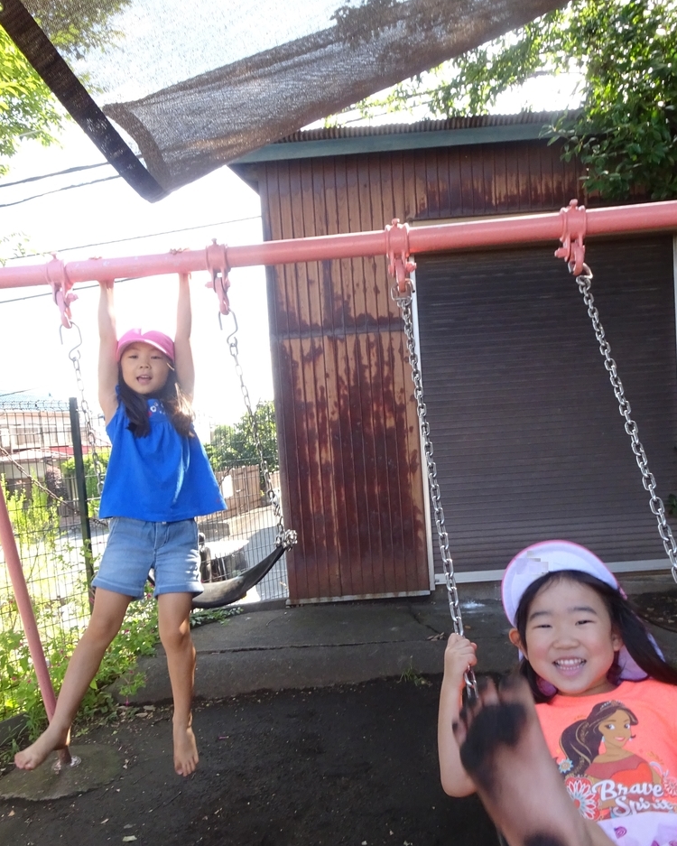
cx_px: 345
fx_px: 751
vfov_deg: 58.4
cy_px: 502
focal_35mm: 30
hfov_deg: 48.5
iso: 250
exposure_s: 1/250
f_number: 3.5
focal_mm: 4.1
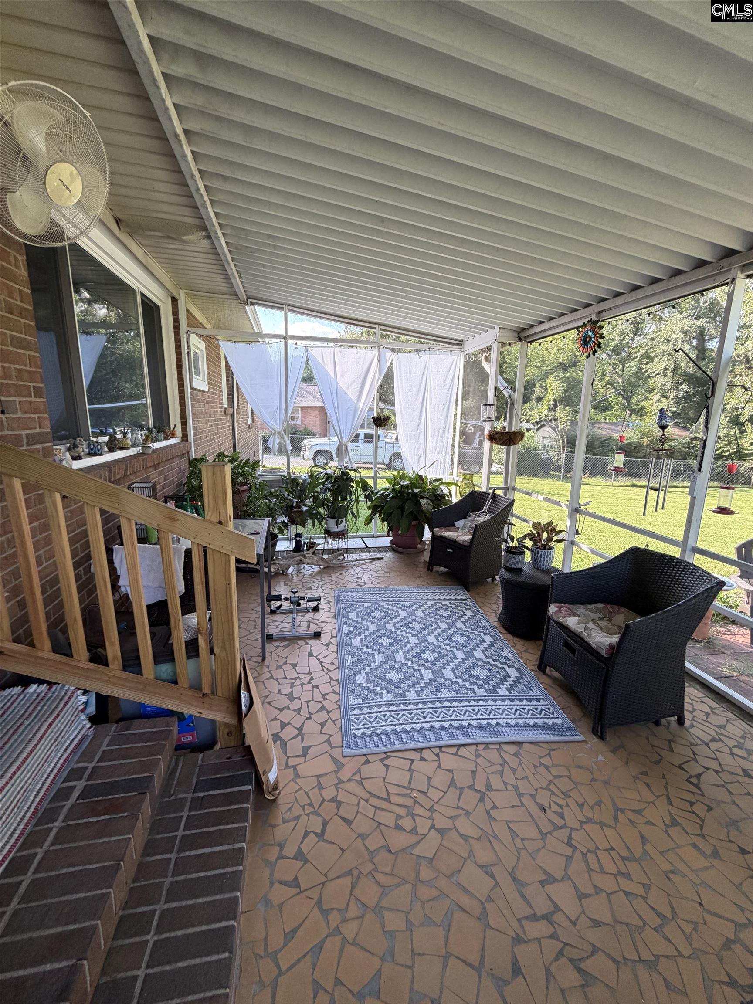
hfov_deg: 85.7
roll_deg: -1.4
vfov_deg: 102.1
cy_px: 502
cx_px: 376
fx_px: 406
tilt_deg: -12.4
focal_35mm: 14
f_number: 2.2
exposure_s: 1/121
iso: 125
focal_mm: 2.22
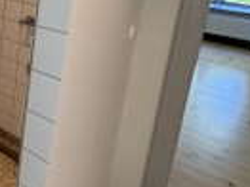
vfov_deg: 33.1
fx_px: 289
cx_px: -56
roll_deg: -0.7
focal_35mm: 40
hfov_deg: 35.7
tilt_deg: -13.2
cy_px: 2
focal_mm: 2.22
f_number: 2.2
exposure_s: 1/100
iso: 200
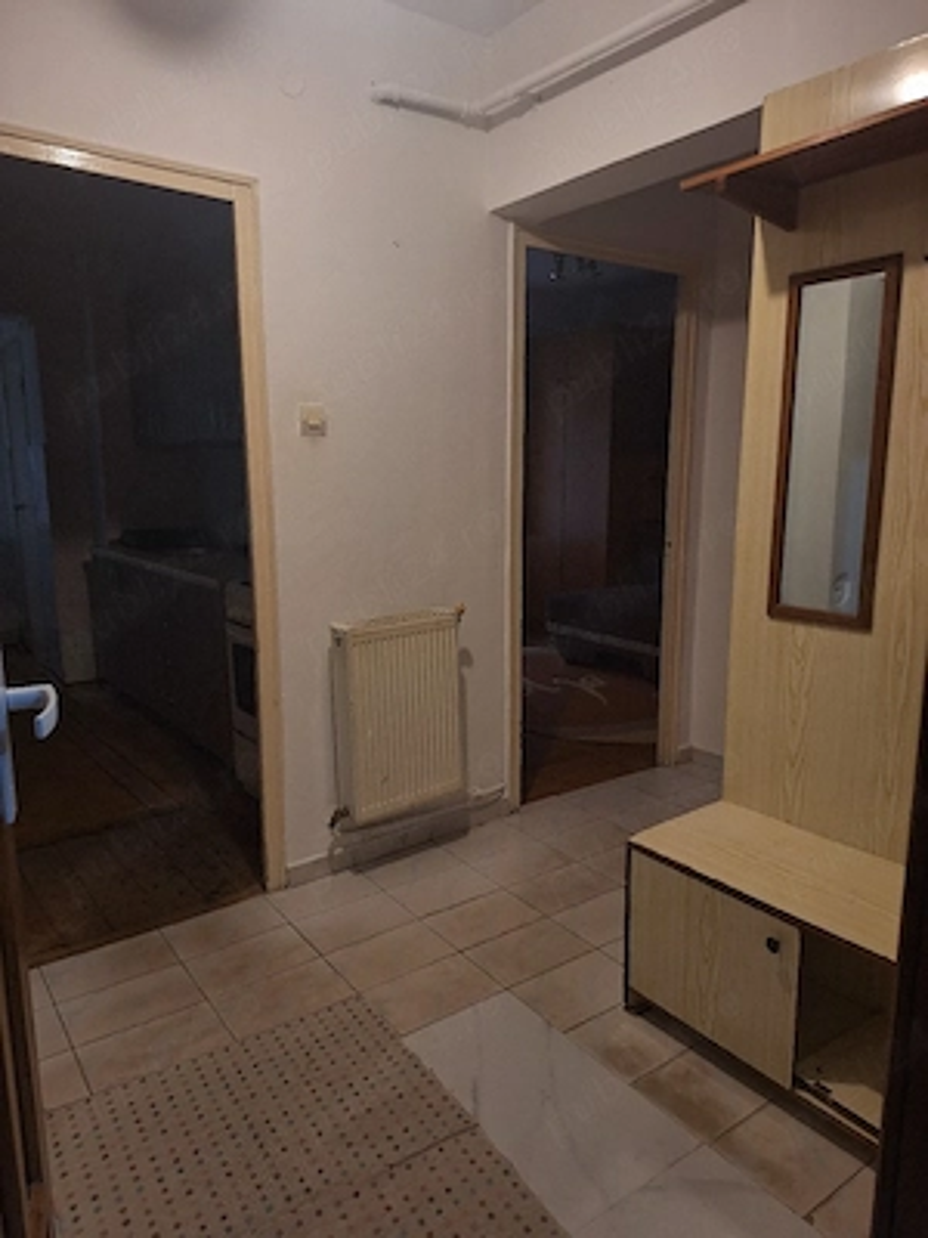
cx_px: 464
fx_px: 822
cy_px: 619
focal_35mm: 23
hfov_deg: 58.9
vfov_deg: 73.9
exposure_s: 1/50
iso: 125
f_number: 1.8
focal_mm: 5.54
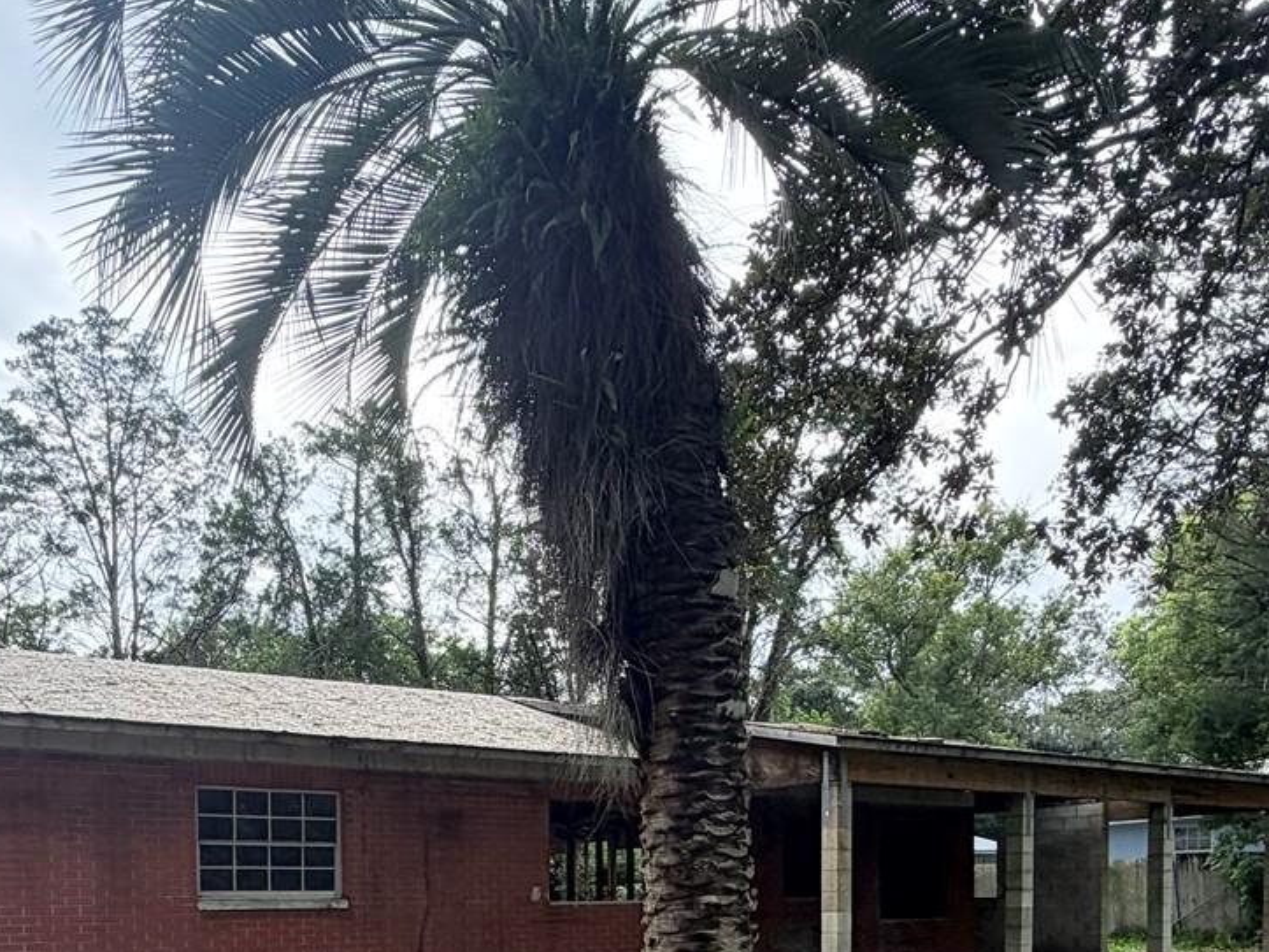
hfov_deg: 57.7
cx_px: 483
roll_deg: +2.0
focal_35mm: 31
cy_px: 933
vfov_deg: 40.3
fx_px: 1136
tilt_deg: -2.4
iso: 64
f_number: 2.2
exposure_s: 1/150
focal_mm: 2.22
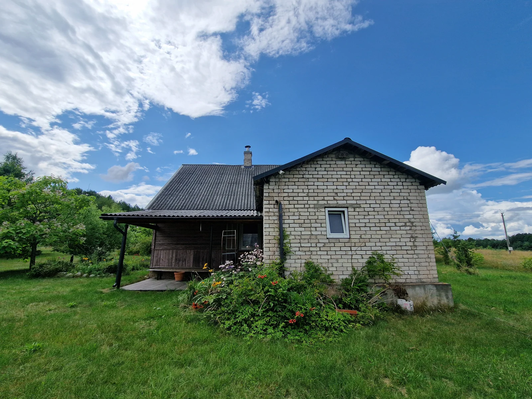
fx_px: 200
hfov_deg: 106.2
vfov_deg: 89.9
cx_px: 266
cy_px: 200
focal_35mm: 13
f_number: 2.2
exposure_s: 1/3936
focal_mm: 2.2
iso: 50
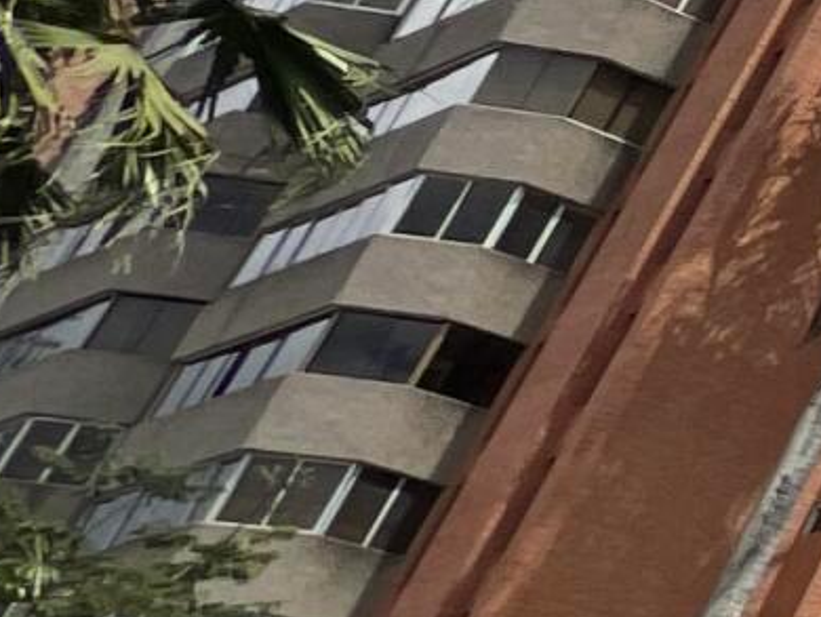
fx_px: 2373
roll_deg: -2.4
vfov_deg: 14.7
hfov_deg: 8.9
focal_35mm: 100
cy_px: 105
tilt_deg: +30.3
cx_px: 3059
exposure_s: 1/911
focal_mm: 1.57
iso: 32
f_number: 1.8
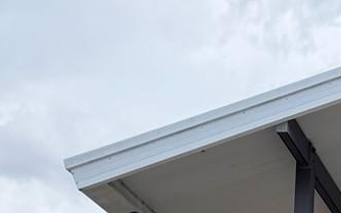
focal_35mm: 122
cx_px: 672
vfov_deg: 9.6
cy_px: 498
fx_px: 1134
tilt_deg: +5.8
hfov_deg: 14.4
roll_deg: -0.8
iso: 100
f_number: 1.78
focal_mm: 6.76
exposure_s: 1/3953
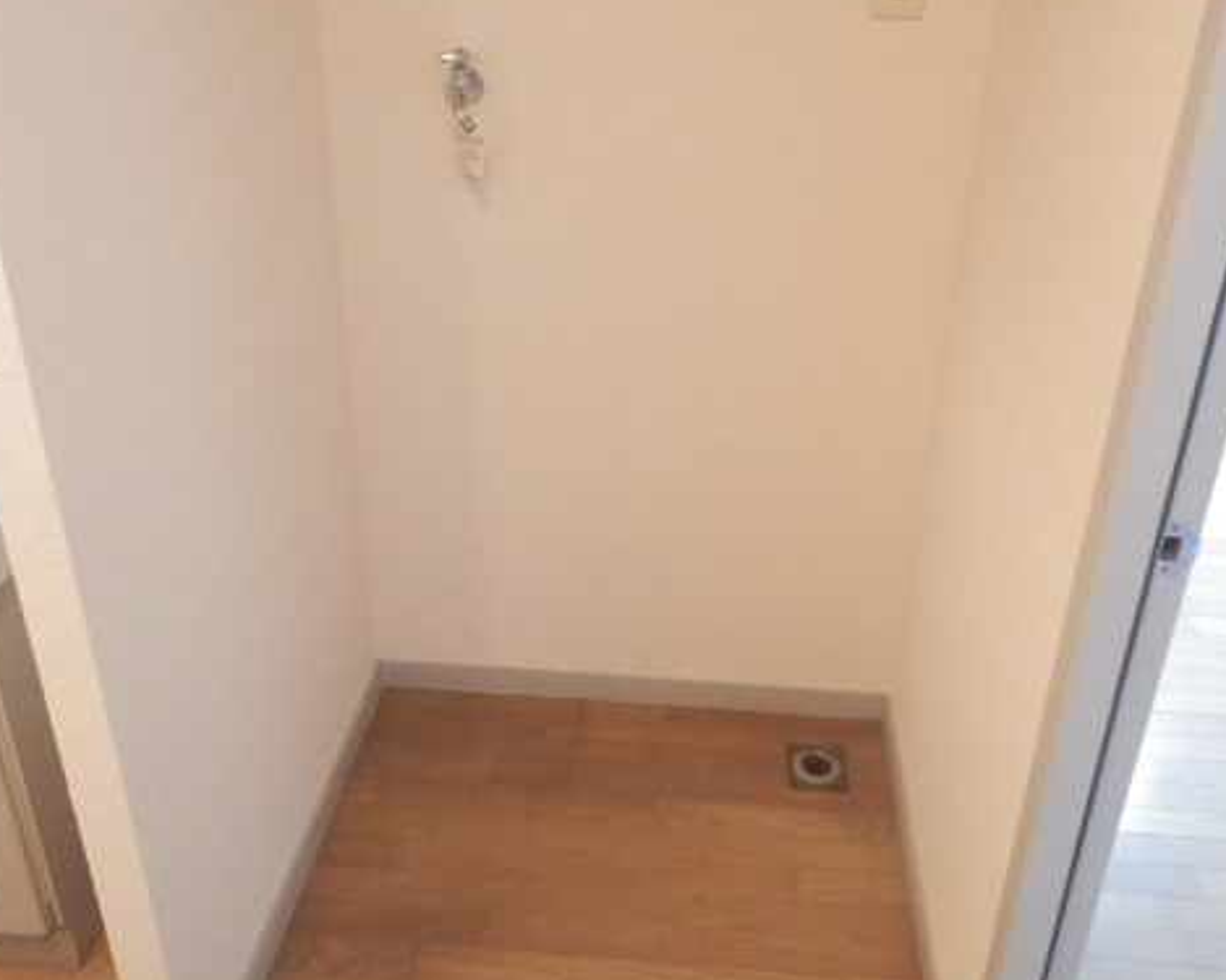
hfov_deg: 55.7
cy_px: 387
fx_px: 1161
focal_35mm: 32
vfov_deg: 45.5
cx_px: 630
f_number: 3
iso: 800
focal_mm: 4.2
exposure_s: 1/15
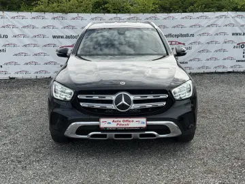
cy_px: 92
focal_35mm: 48
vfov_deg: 30.3
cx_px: 122
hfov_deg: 39.7
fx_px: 340
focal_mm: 6.76
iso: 64
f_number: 1.78
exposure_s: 1/3096
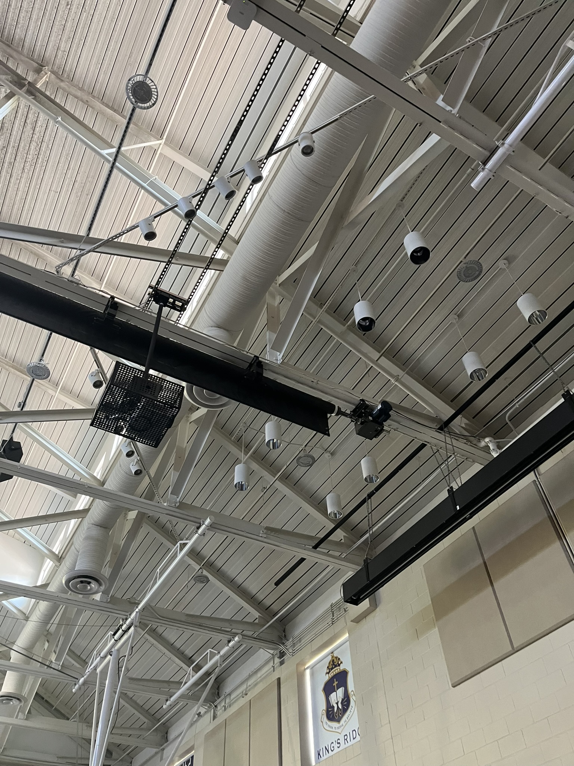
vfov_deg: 67.3
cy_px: 383
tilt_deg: +49.4
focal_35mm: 26
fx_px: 575
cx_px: 287
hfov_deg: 53.1
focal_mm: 5.1
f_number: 1.6
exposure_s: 1/60
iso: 320
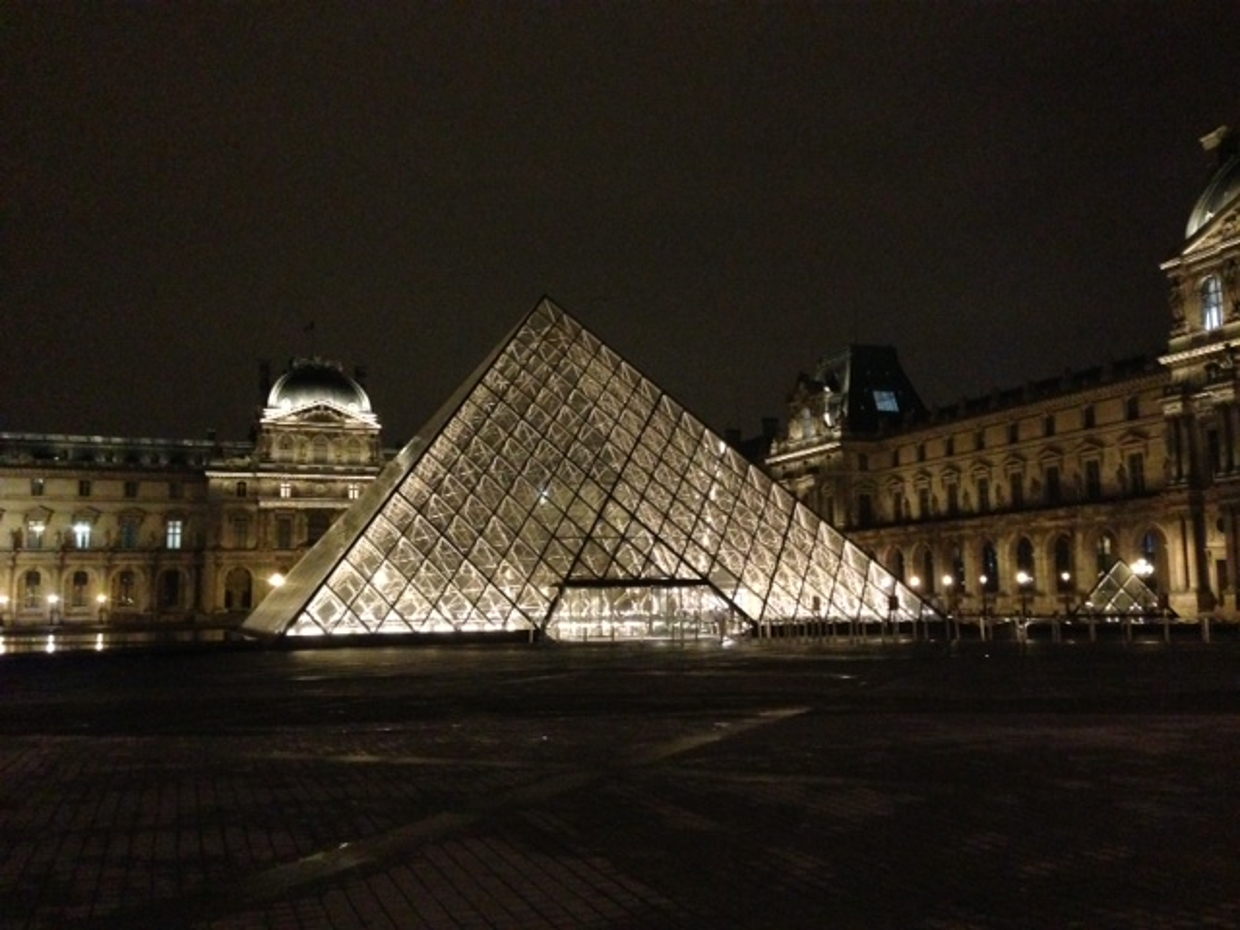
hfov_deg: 55.4
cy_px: 465
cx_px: 620
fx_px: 1182
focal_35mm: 33
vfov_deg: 42.9
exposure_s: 1/15
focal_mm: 4.13
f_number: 2.4
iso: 800
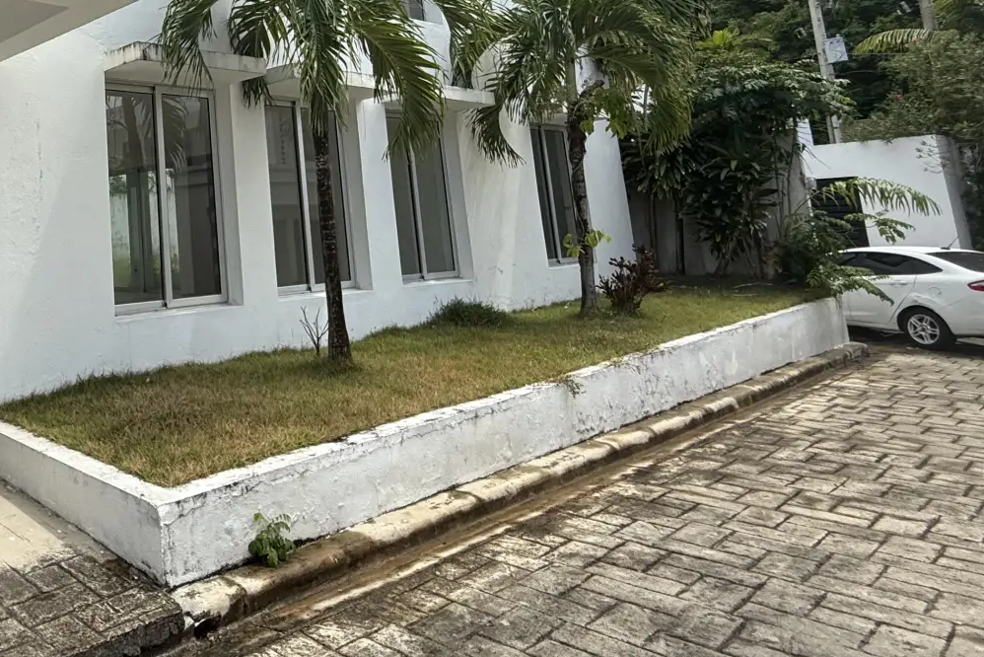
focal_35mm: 28
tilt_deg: +12.0
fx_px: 766
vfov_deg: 43.9
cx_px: 92
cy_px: 119
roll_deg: +2.3
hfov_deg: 56.2
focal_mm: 2.22
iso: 50
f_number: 2.2
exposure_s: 1/1001
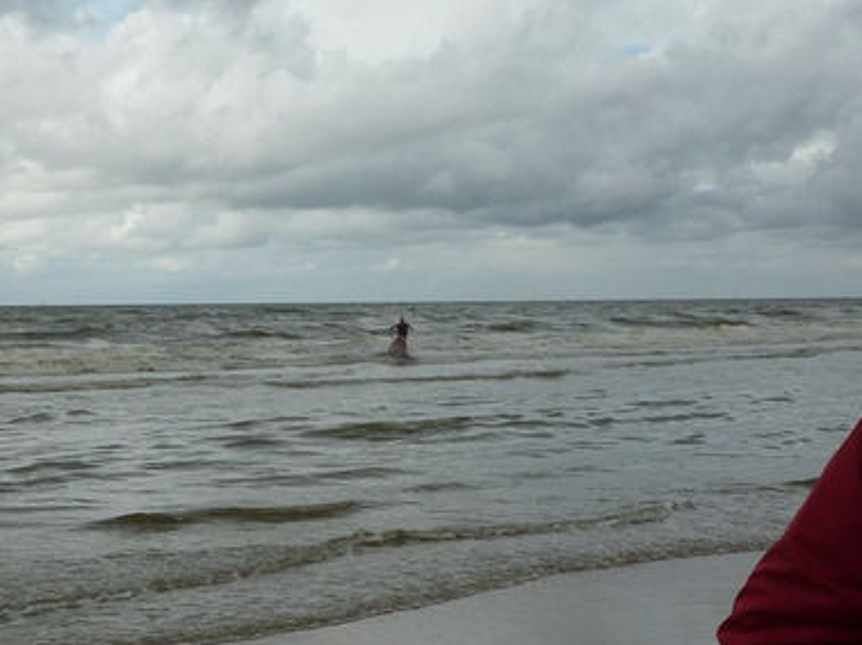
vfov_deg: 24.0
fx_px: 1518
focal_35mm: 61
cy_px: 378
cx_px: 292
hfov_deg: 31.5
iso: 80
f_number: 5
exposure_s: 1/640
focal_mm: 5
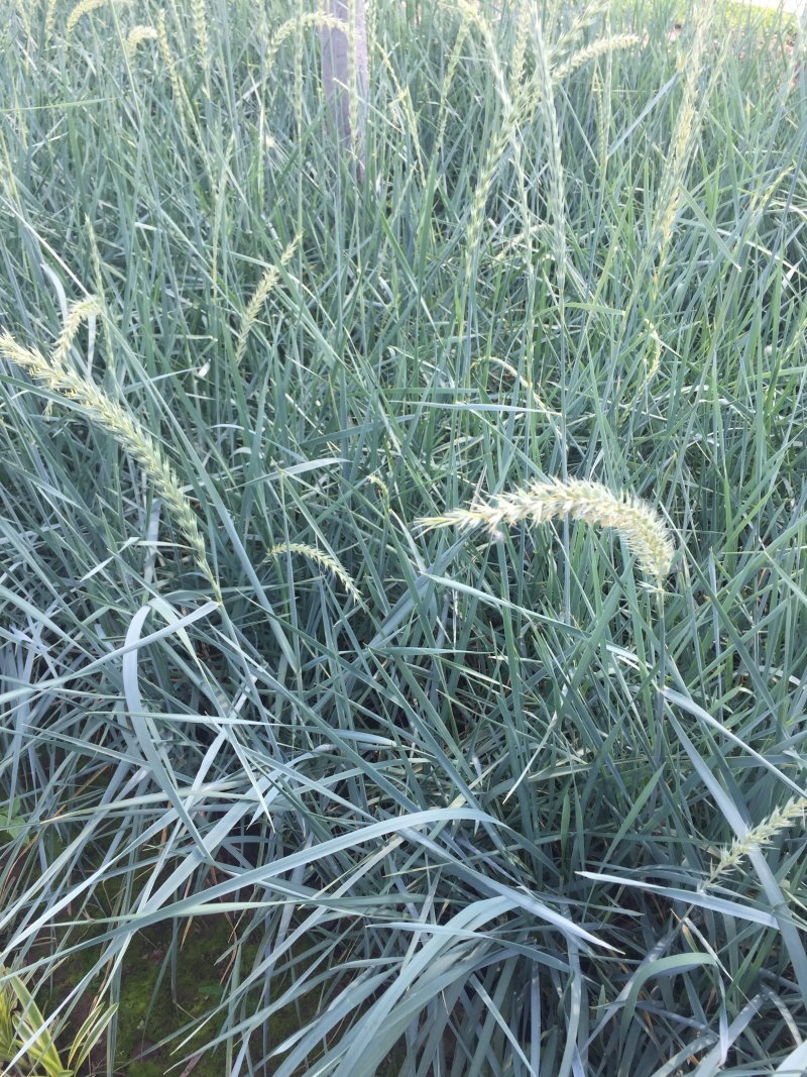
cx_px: 404
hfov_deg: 48.2
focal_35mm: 29
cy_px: 538
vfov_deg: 61.7
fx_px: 902
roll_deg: +0.9
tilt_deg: -38.2
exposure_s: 1/373
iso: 32
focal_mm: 4.15
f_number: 2.2
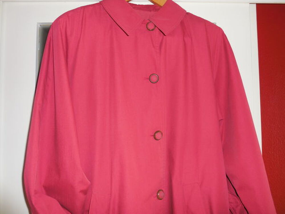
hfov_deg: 67.3
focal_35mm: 26
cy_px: 107
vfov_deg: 53.1
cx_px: 142
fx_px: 214
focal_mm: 4.6
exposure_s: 1/25
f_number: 3.5
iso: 125
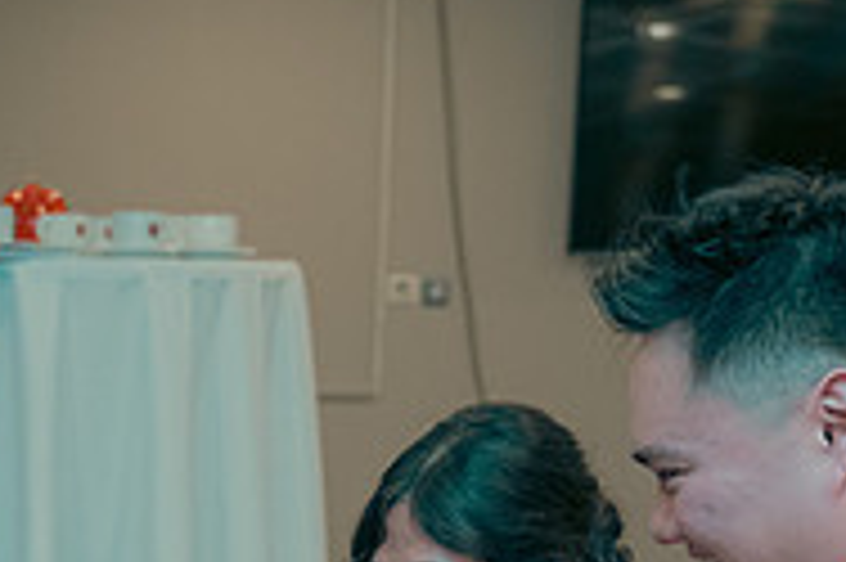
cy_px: 839
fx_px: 2536
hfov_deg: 18.5
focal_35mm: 108
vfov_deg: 12.1
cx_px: 14
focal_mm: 35
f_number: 3.5
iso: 2500
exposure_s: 1/160
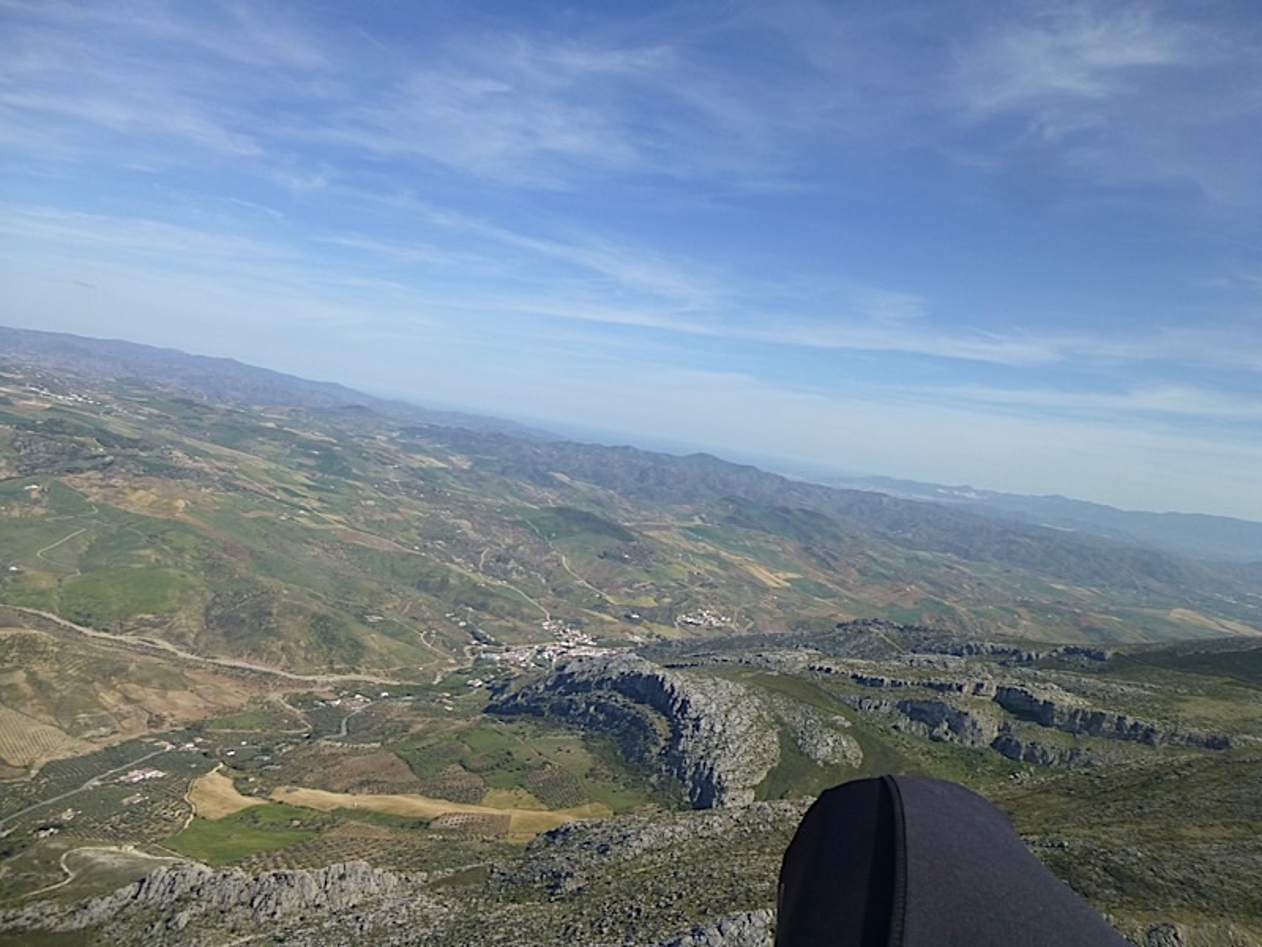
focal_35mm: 25
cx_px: 631
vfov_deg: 54.9
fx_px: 911
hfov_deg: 69.4
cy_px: 474
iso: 100
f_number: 9
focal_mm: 4.5
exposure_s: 1/250
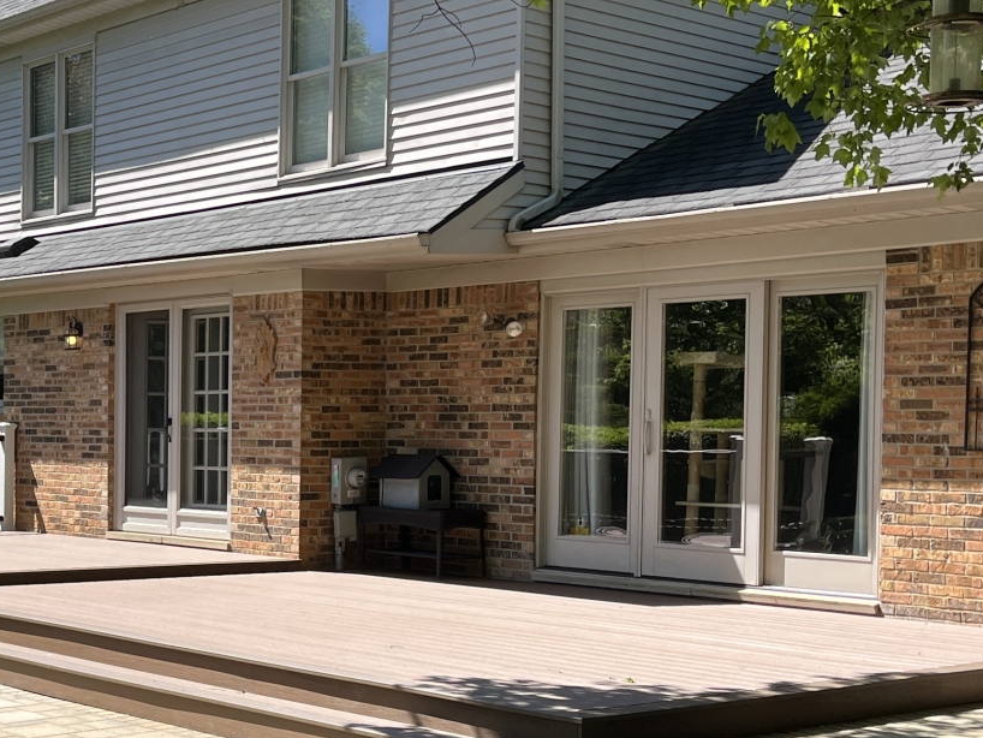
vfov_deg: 24.0
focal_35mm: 61
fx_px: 1733
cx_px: 123
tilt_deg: -0.7
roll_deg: -0.6
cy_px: 442
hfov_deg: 30.5
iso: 50
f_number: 1.6
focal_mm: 5.1
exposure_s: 1/1695
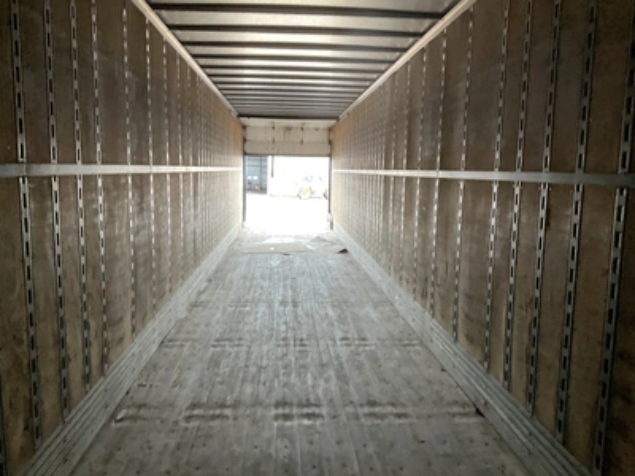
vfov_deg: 48.2
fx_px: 532
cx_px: 318
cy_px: 238
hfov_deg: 61.7
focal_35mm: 29
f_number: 1.8
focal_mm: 3
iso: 160
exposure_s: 1/60
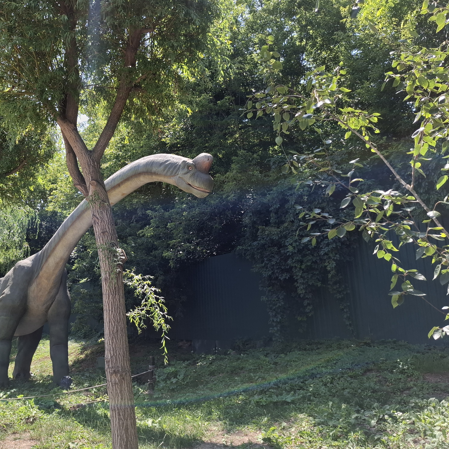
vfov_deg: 57.3
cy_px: 224
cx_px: 143
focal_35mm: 28
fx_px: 411
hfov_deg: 55.9
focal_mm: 5.54
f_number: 1.8
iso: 50
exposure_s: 1/950
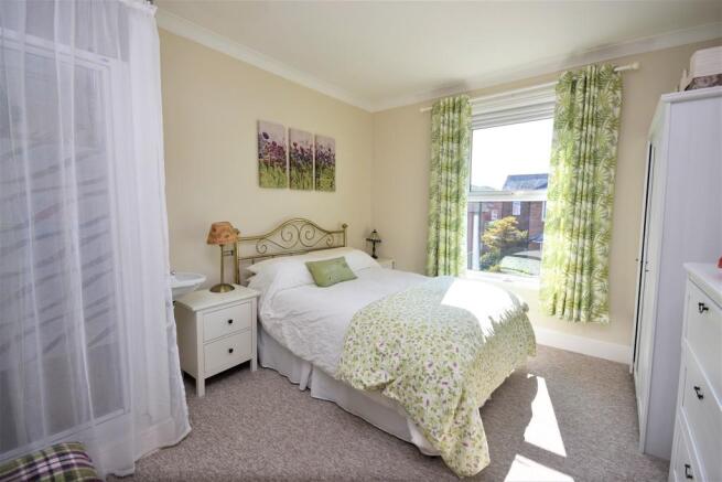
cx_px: 361
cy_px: 241
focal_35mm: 15
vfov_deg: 77.4
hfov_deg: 100.4
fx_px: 301
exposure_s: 1/250
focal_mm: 10
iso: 200
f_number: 6.3
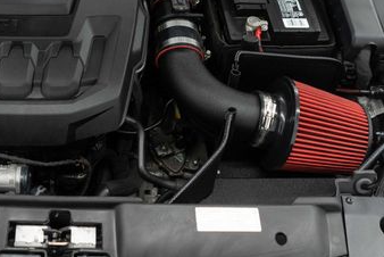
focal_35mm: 53
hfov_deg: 36.2
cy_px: 29
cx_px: 77
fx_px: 566
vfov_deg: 24.9
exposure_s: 1/40
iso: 500
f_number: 3.2
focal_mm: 28
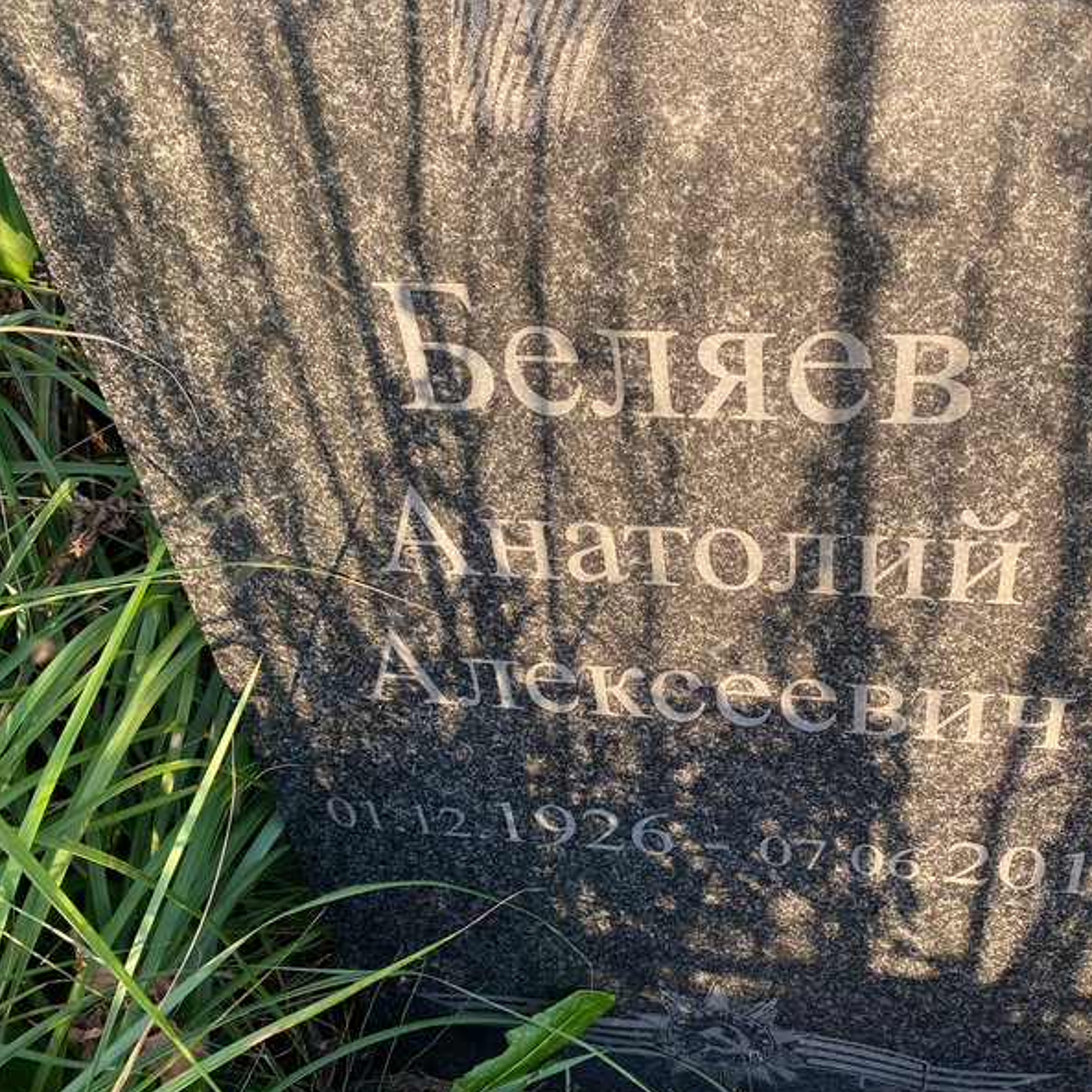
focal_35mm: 31
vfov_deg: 52.5
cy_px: 549
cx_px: 703
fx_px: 1106
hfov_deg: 51.8
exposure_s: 1/121
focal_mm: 4.25
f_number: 1.8
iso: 32
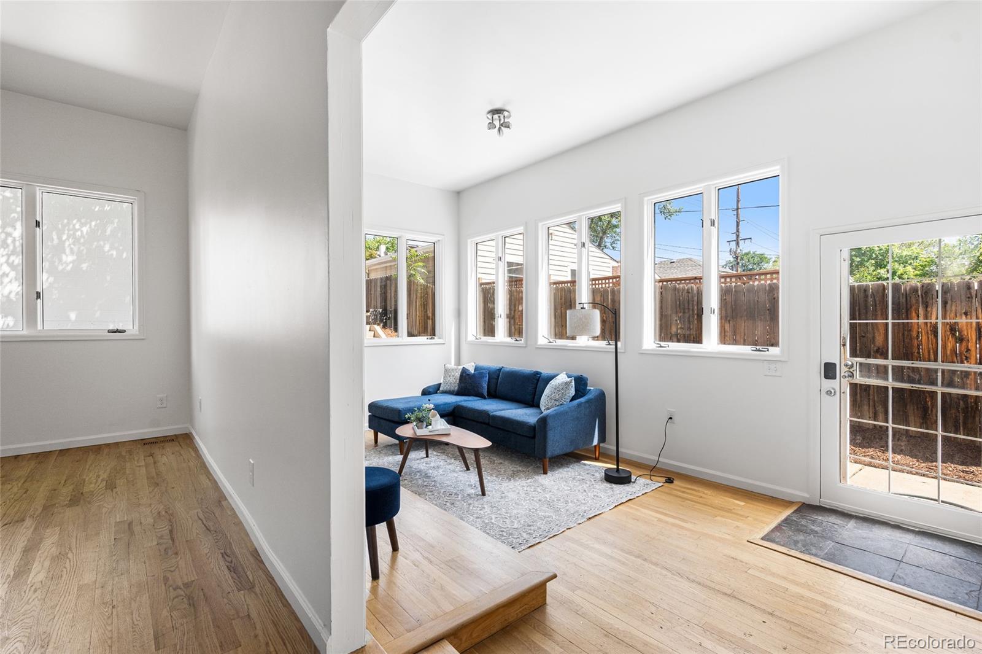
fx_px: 450
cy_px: 327
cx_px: 491
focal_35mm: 16
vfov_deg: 72.0
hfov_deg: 95.0
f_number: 8
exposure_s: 1/30
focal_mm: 16.5
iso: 160
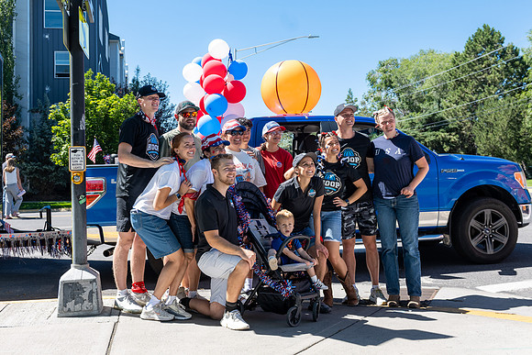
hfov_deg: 49.8
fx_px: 573
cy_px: 140
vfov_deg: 34.3
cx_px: 264
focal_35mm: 39
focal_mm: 32
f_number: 4
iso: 100
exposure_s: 1/320
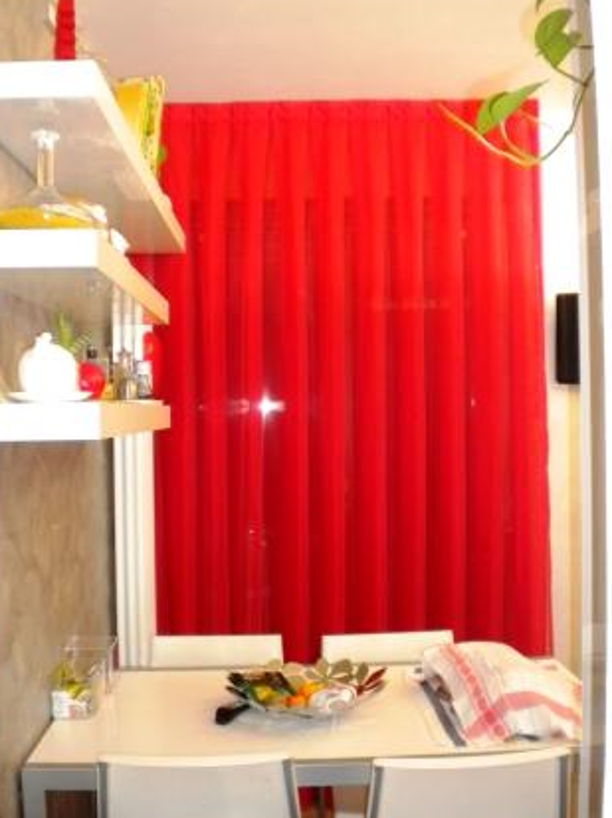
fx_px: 897
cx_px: 281
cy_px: 424
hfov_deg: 37.6
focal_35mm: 38
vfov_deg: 49.0
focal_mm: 6.3
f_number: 3.1
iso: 400
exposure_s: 1/30
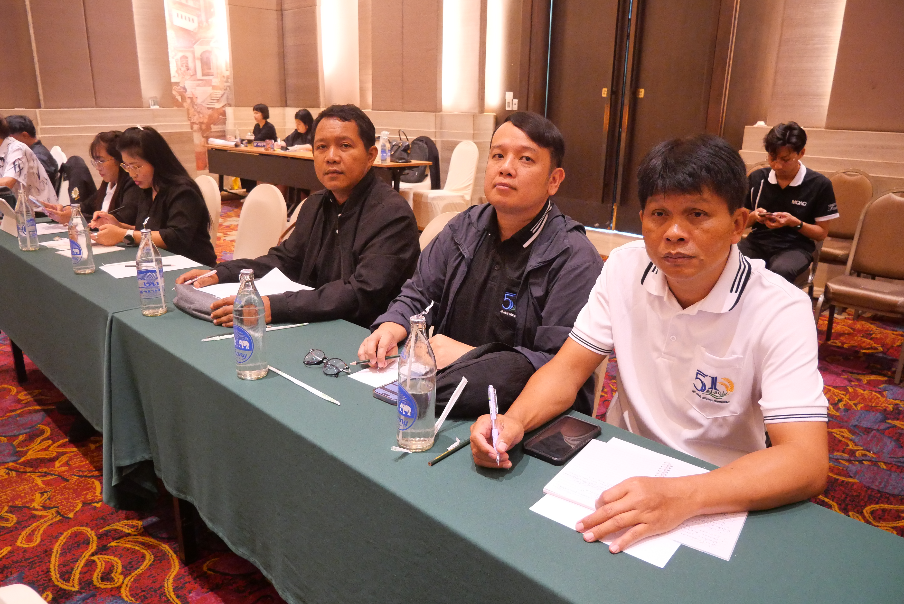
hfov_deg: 73.7
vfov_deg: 53.2
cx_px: 452
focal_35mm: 24
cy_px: 302
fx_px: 603
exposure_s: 1/80
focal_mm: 12
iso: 3200
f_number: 3.5
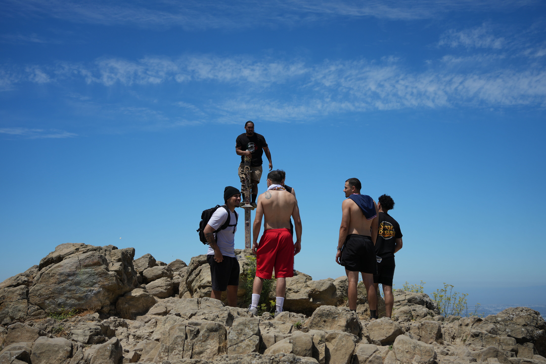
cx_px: 273
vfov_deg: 27.0
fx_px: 758
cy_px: 182
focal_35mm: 50
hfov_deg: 39.6
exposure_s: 1/2000
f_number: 4.5
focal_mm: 50
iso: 160
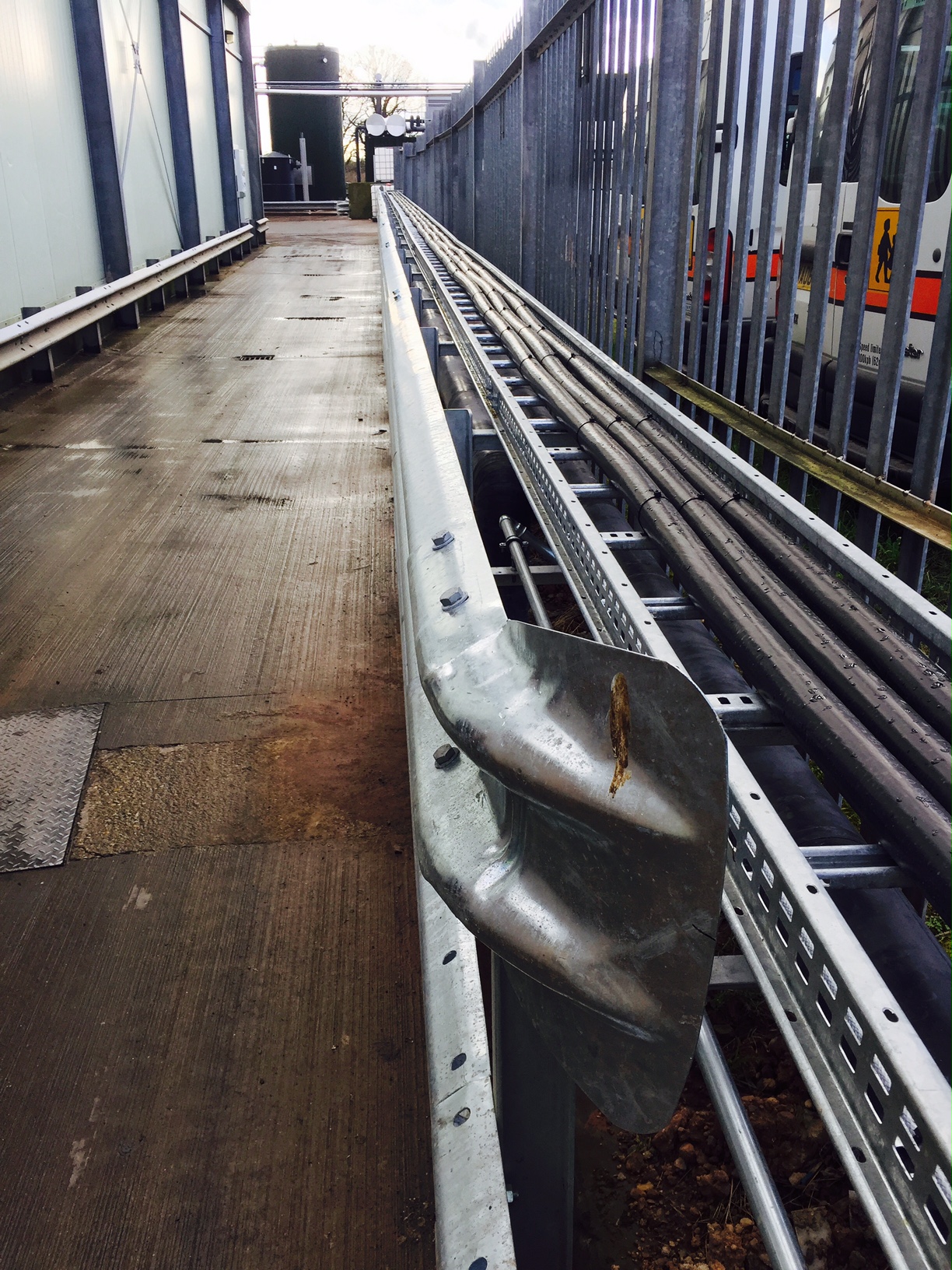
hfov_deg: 48.2
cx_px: 476
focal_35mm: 29
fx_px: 1063
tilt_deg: -21.7
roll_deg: -0.8
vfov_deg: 61.7
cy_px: 635
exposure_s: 1/501
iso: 32
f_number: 2.2
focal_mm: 4.15
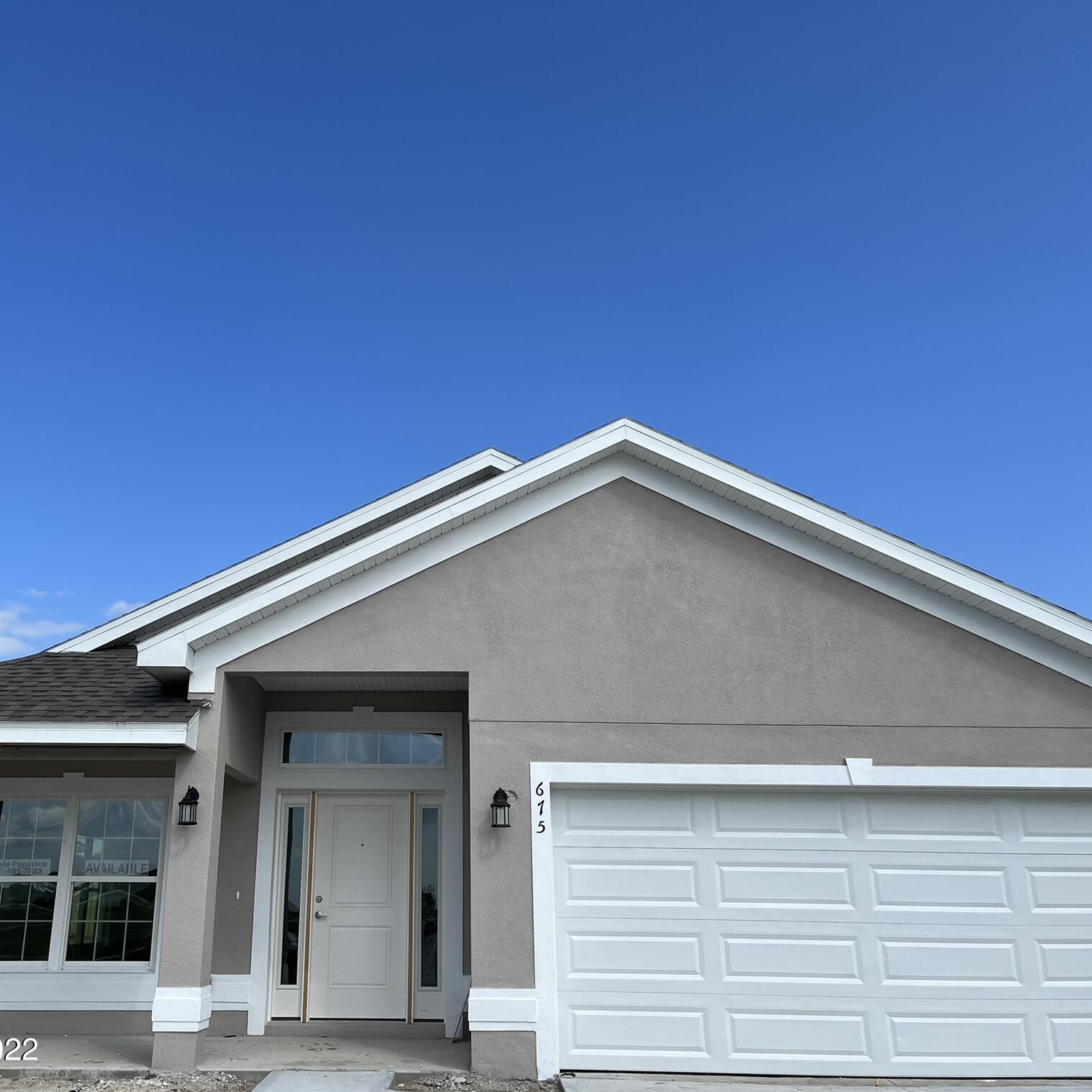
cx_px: 443
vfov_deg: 52.5
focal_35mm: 31
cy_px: 547
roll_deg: -0.2
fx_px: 1106
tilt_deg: +18.1
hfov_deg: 52.2
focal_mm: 5.1
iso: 50
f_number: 1.6
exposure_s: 1/4149
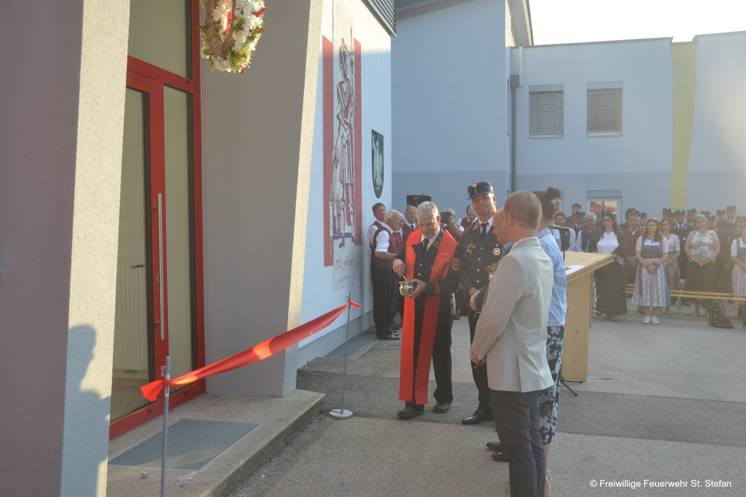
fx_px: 746
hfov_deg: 53.1
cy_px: 248
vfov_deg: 36.9
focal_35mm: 36
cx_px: 373
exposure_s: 1/125
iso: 250
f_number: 5.6
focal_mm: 24
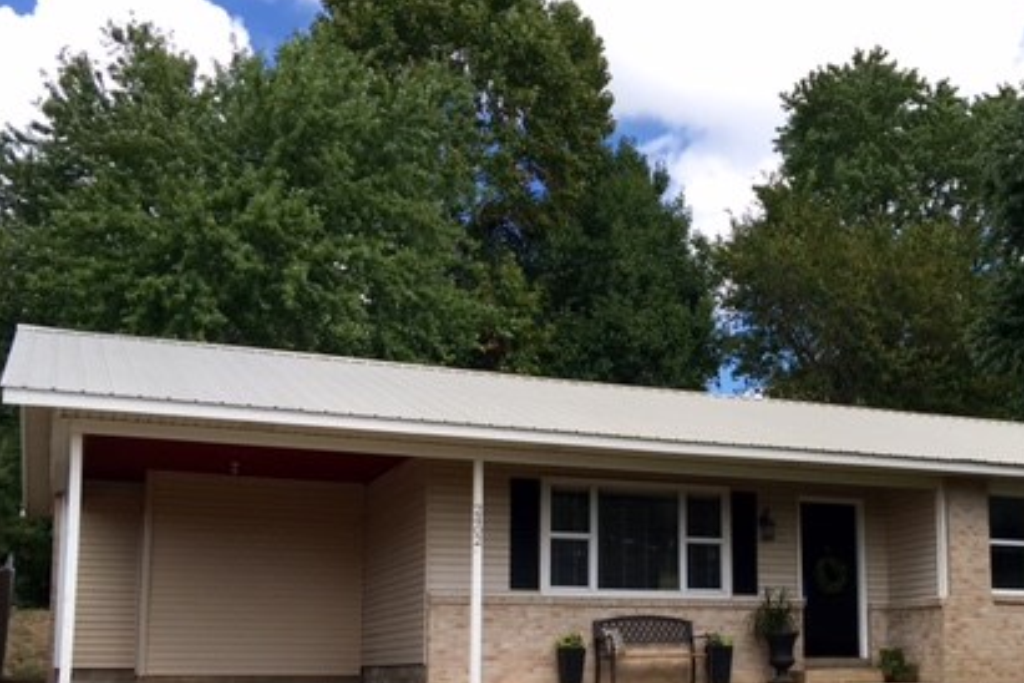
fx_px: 1337
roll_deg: +0.4
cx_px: 732
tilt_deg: +7.0
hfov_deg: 41.0
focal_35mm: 47
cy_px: 546
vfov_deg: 28.1
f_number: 2.2
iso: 25
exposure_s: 1/884
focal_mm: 4.15
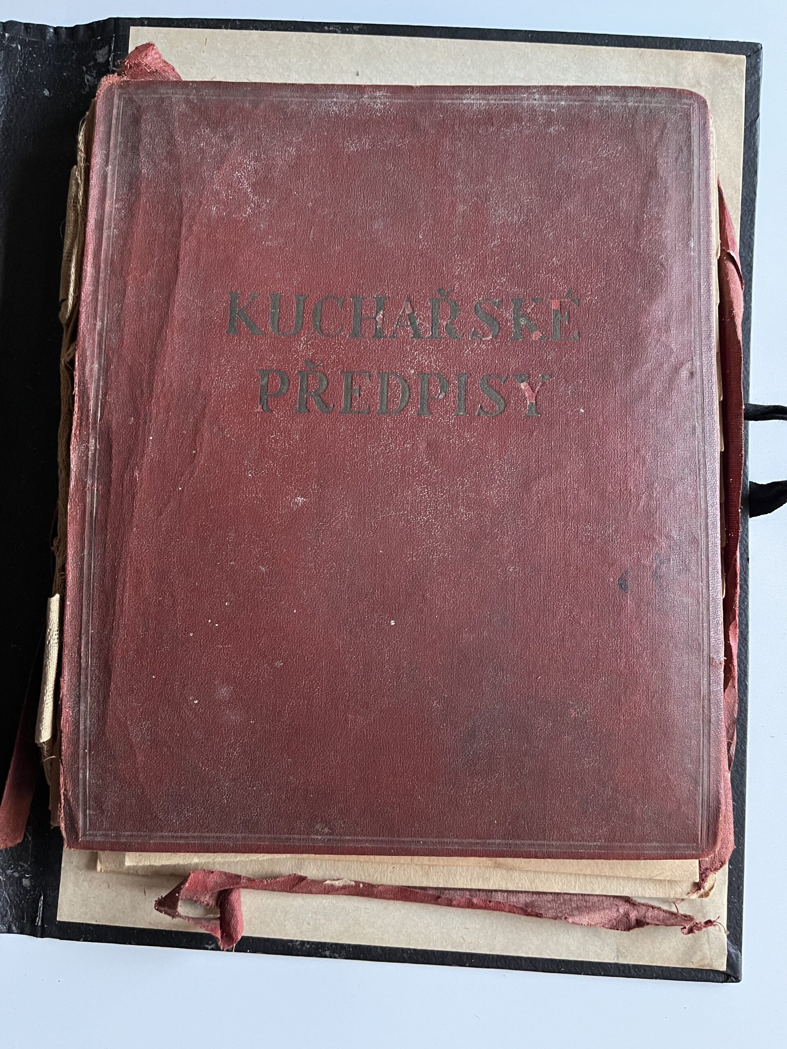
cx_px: 394
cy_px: 524
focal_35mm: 26
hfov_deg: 53.1
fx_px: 788
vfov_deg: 67.3
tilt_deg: -85.1
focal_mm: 5.1
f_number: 1.6
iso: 500
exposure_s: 1/41
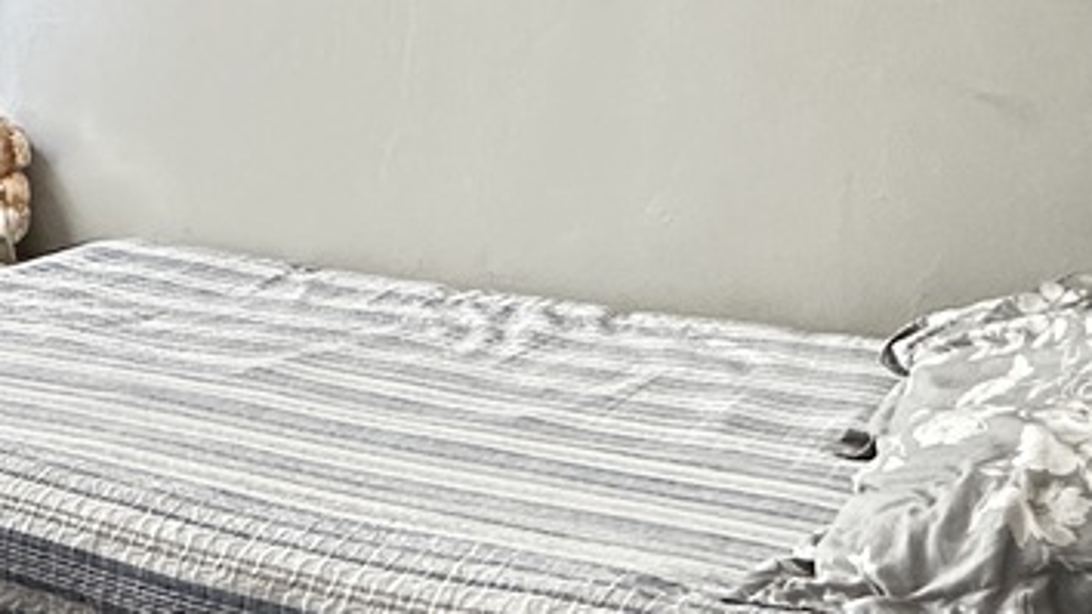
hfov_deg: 31.9
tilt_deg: -14.1
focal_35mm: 62
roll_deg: -0.2
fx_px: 1795
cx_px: 77
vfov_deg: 19.4
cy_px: 358
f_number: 2.2
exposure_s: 1/60
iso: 400
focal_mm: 2.22
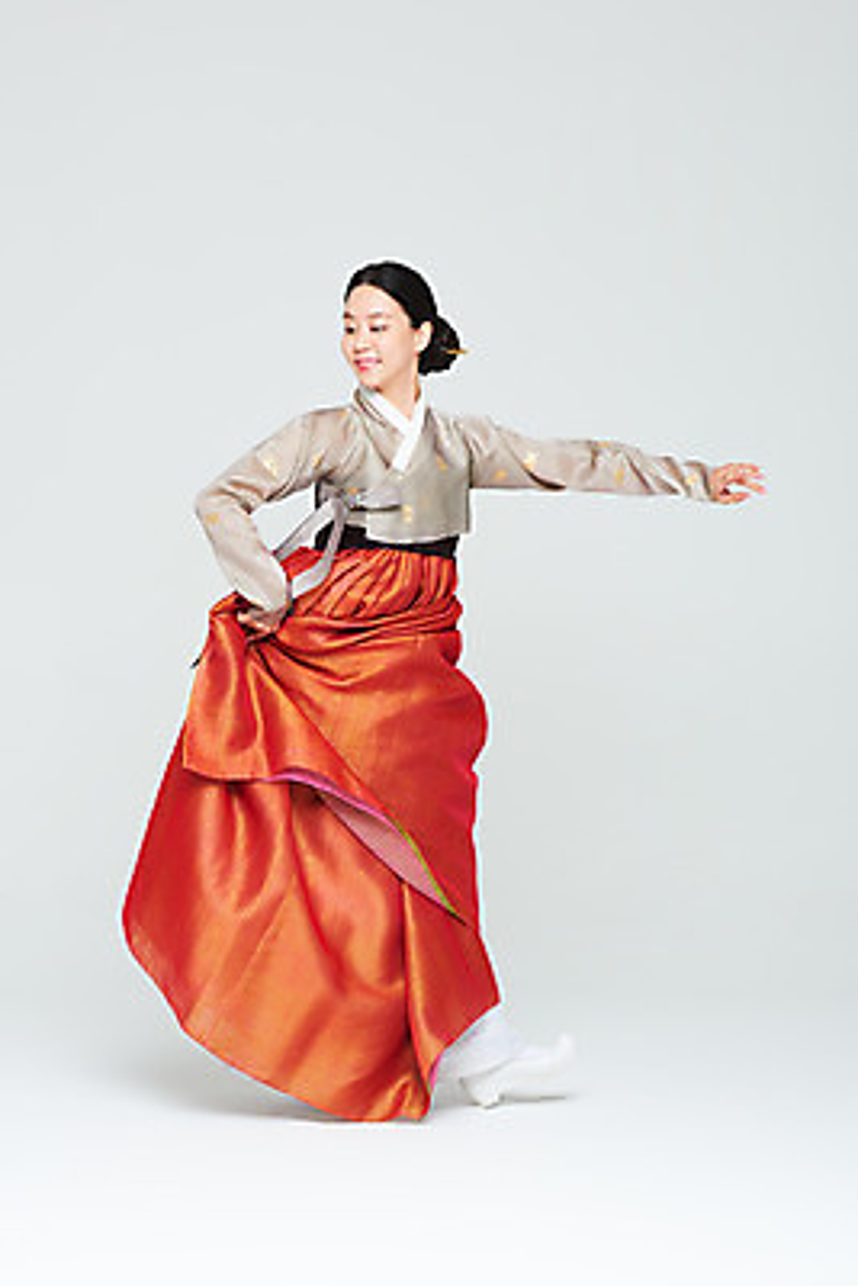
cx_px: 429
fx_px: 3036
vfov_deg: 23.9
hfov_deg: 16.1
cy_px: 643
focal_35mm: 85
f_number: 11
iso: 100
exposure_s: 1/125
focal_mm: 85
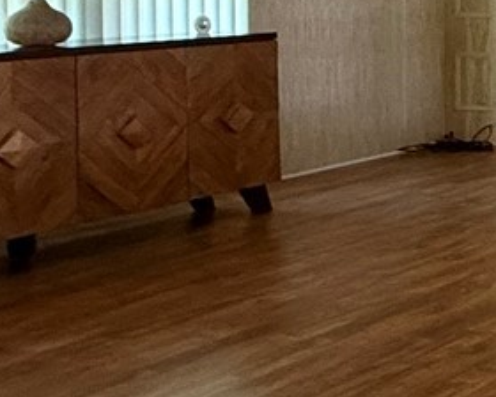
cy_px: -11
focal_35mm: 78
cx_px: 1121
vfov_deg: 19.1
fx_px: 1145
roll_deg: -1.6
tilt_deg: -1.0
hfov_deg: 15.8
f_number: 2.2
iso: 320
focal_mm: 2.22
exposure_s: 1/60
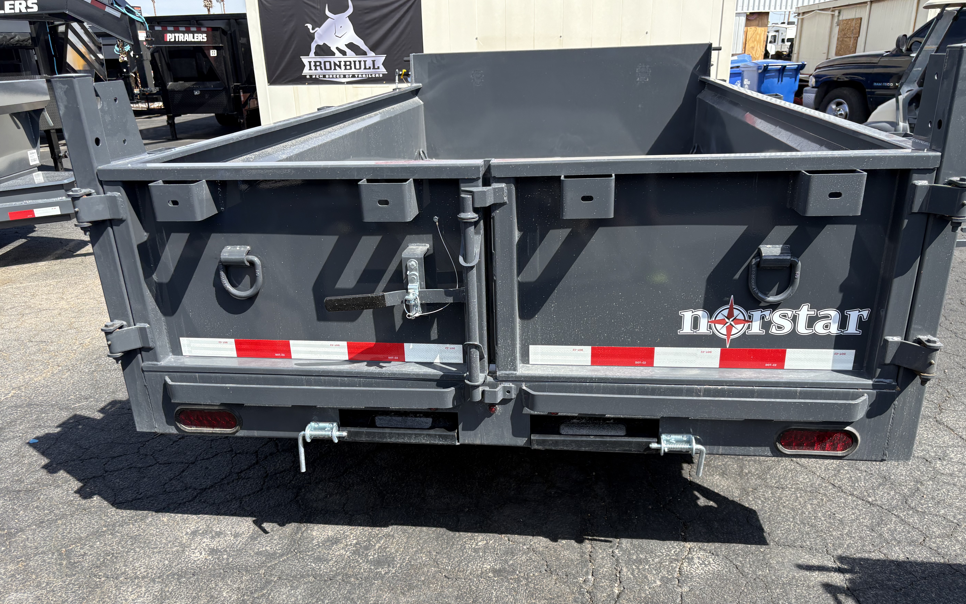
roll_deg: +2.1
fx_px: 737
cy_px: 344
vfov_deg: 44.4
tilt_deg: -22.3
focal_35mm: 28
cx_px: 477
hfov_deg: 66.5
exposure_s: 1/1451
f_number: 1.6
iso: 50
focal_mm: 5.96
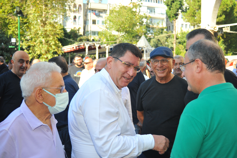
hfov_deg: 50.7
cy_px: 79
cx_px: 118
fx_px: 250
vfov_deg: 35.0
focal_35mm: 38
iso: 2000
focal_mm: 38
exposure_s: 1/3200
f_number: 5
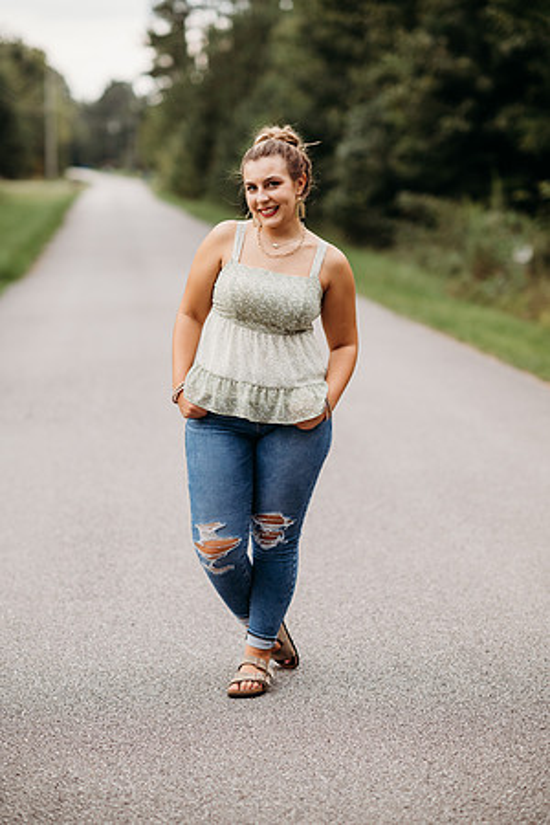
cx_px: 275
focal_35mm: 85
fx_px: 1948
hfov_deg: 16.1
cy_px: 412
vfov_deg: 23.9
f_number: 2.2
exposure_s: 1/250
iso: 320
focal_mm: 85
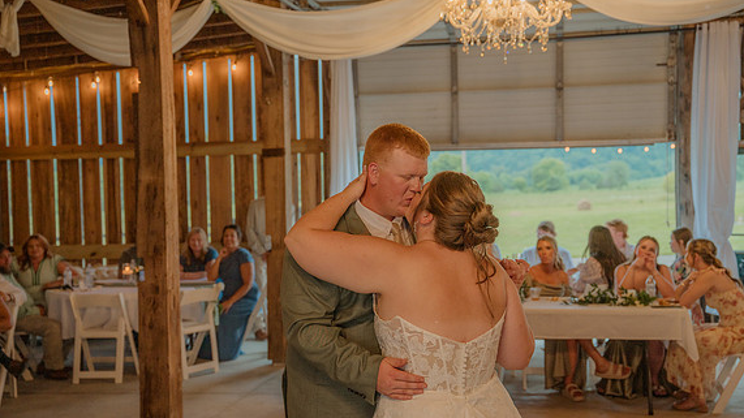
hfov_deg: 41.3
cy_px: 212
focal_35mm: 50
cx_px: 374
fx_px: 986
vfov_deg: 23.9
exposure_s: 1/200
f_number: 3.5
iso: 320
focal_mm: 47
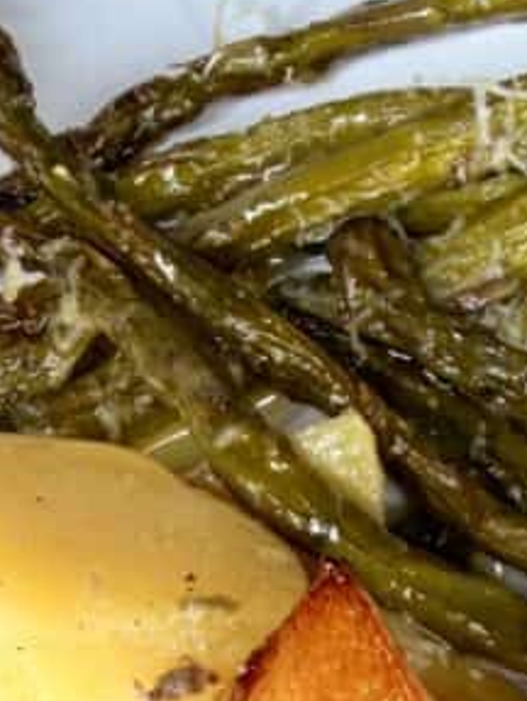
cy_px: 911
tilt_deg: -76.2
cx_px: 706
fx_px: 1742
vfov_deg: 20.7
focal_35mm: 86
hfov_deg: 16.2
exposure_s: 1/120
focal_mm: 2.22
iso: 32
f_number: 2.2
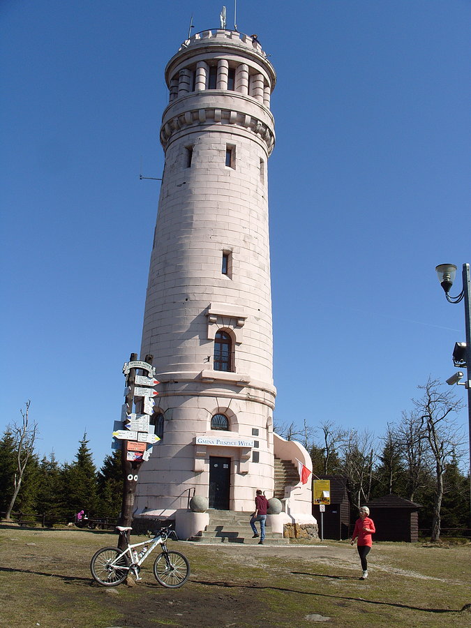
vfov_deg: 52.6
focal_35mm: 35
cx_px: 236
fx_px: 635
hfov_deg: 40.7
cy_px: 314
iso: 80
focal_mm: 7.8
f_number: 6.8
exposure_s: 1/500
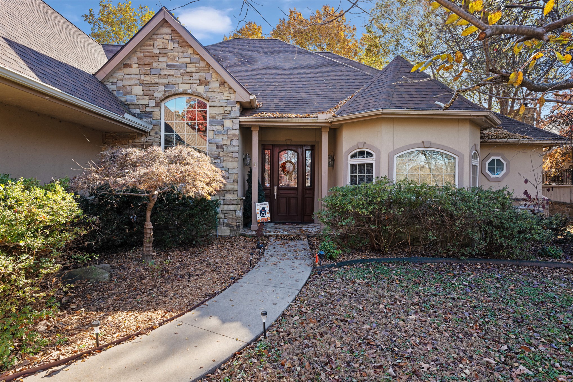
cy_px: 191
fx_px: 294
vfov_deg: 65.9
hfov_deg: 88.4
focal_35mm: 18
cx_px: 286
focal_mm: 18.5
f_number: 10
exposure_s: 1/50
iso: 250
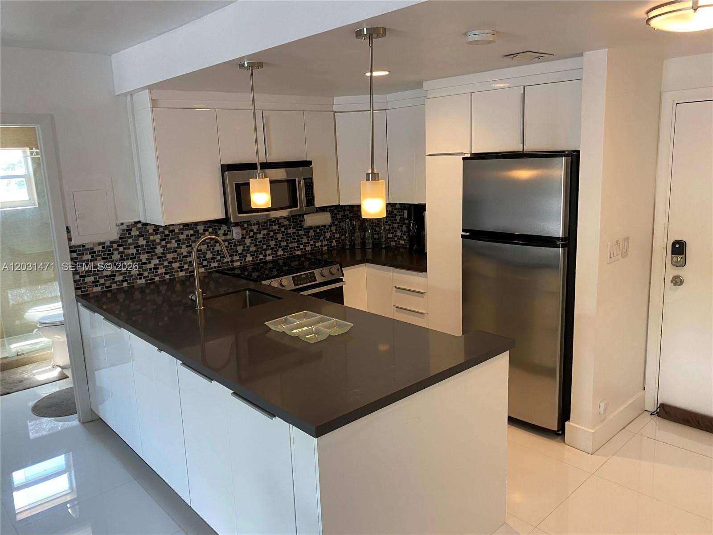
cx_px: 356
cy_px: 268
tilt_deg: -11.8
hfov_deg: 67.3
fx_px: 536
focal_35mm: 26
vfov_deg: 53.1
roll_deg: +2.2
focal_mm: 4.25
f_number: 1.8
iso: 80
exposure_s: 1/60
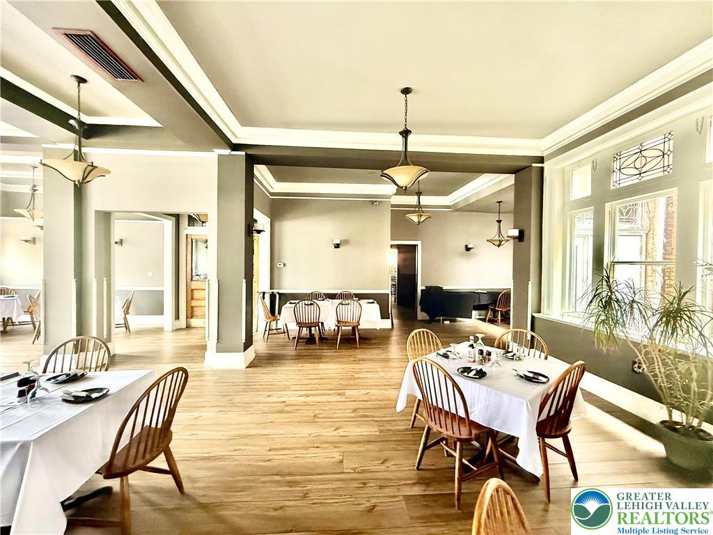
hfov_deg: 102.1
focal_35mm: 14
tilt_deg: +0.0
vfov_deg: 85.7
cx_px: 356
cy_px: 268
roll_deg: -0.6
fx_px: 288
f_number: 2.2
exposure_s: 1/60
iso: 1000
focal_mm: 2.22
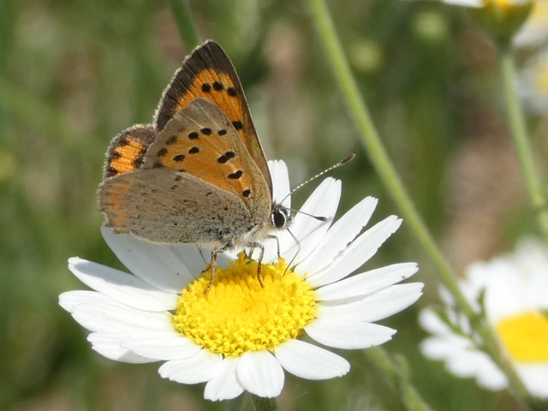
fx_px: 2232
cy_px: 206
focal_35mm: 141
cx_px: 274
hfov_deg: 14.0
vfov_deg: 10.5
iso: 80
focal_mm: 25.2
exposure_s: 1/200
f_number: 5.3
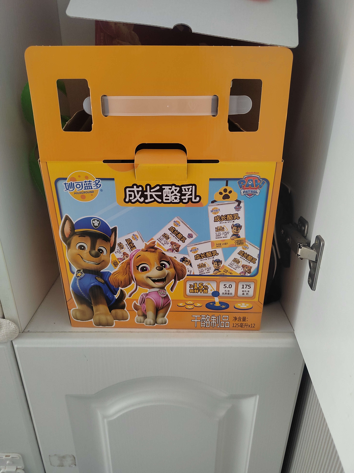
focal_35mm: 23
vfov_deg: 73.9
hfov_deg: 58.9
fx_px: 314
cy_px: 236
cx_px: 177
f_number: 1.9
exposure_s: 1/50
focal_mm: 5.52
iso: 1671
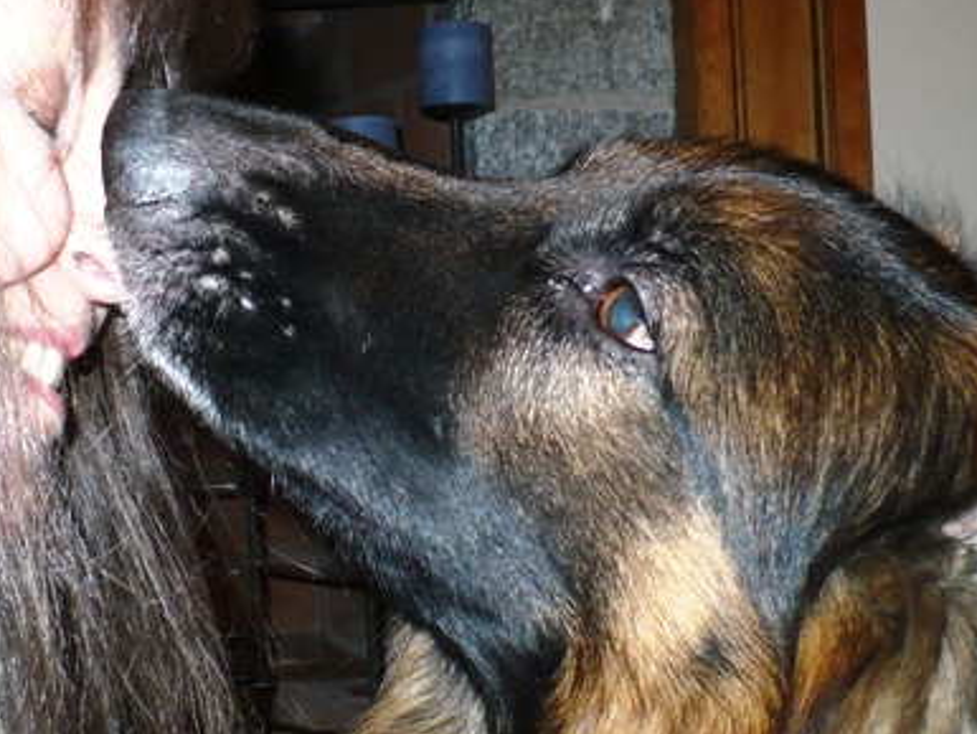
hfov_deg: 32.5
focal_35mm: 59
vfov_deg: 24.8
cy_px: 430
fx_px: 1666
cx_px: 360
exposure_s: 1/30
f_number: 2.8
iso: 100
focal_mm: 6.1
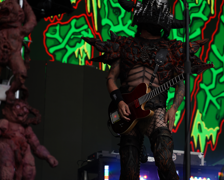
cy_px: 90
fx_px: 789
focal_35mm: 119
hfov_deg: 16.2
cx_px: 126
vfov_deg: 13.0
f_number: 4
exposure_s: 1/125
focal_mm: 105
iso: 100
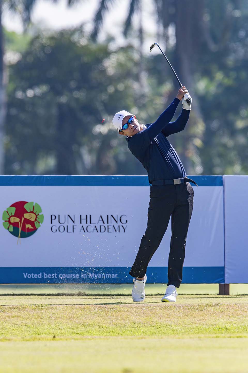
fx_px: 6716
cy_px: 186
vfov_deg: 3.2
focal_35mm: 650
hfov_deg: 2.1
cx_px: 124
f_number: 8
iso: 1250
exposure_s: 1/2500
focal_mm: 650
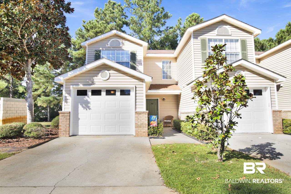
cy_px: 97
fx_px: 178
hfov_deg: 78.6
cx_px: 146
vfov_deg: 57.2
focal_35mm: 22
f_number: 11
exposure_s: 1/125
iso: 200
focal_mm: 22
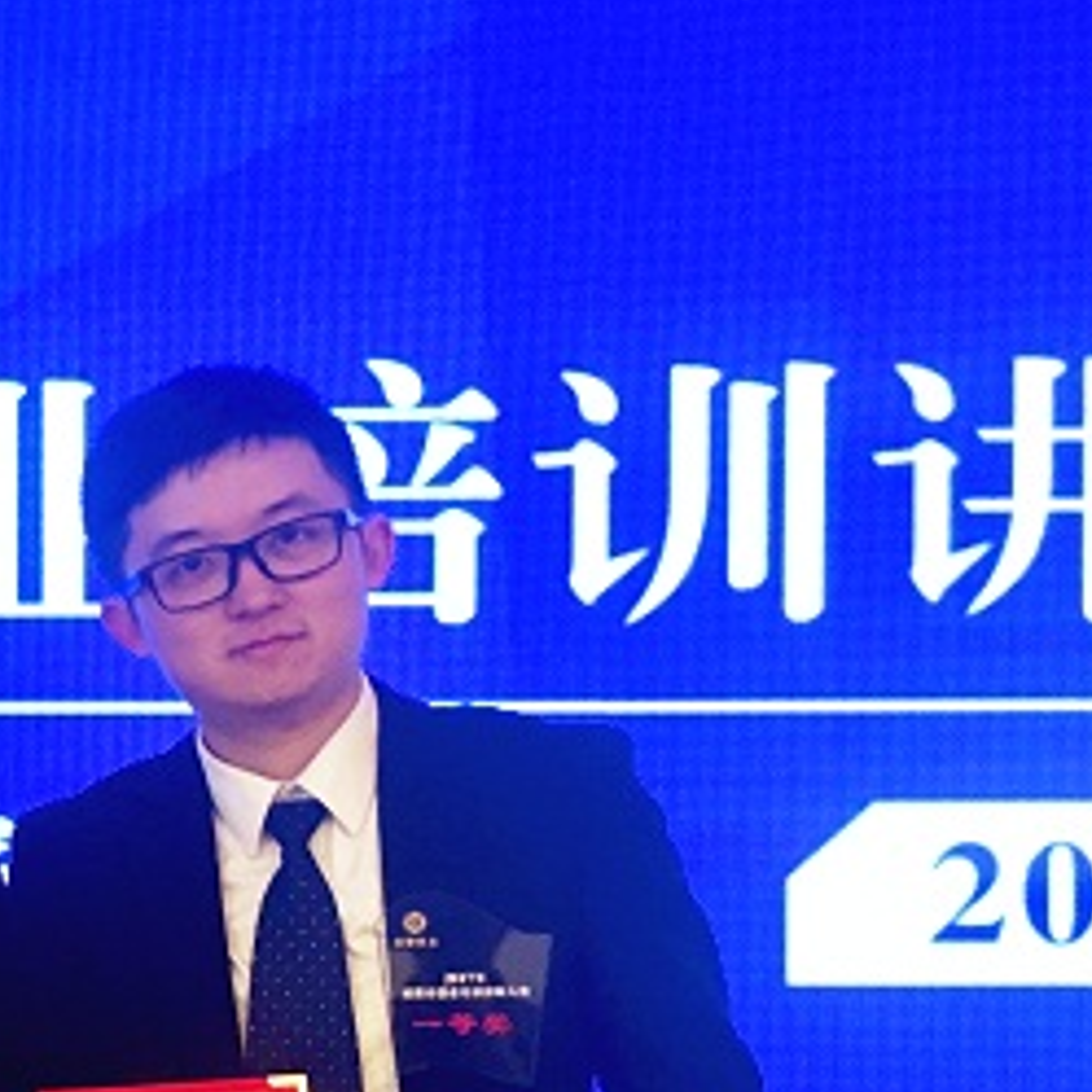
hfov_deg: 21.8
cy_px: 914
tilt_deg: +0.2
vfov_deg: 23.5
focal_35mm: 72
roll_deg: -0.1
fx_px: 2570
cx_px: -307
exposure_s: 1/33
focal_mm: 4.15
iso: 100
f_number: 2.2
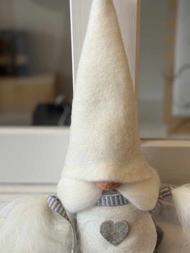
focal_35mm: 58
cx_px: 107
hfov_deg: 25.2
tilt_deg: -24.4
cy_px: 145
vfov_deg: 33.2
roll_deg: +0.9
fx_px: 425
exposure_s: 1/60
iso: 50
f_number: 1.78
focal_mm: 6.76
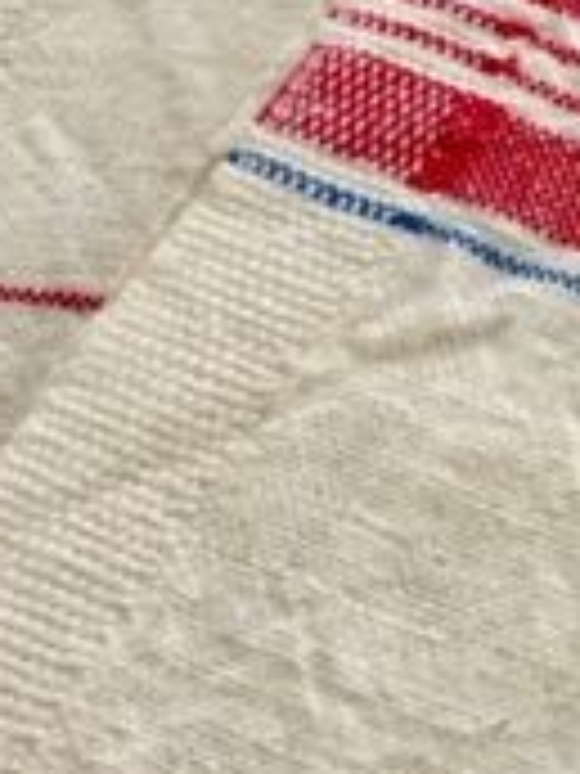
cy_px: 266
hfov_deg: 12.6
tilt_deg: -56.5
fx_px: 2413
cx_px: 1021
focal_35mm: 108
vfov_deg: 18.2
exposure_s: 1/17
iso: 64
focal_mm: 4.15
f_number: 2.2
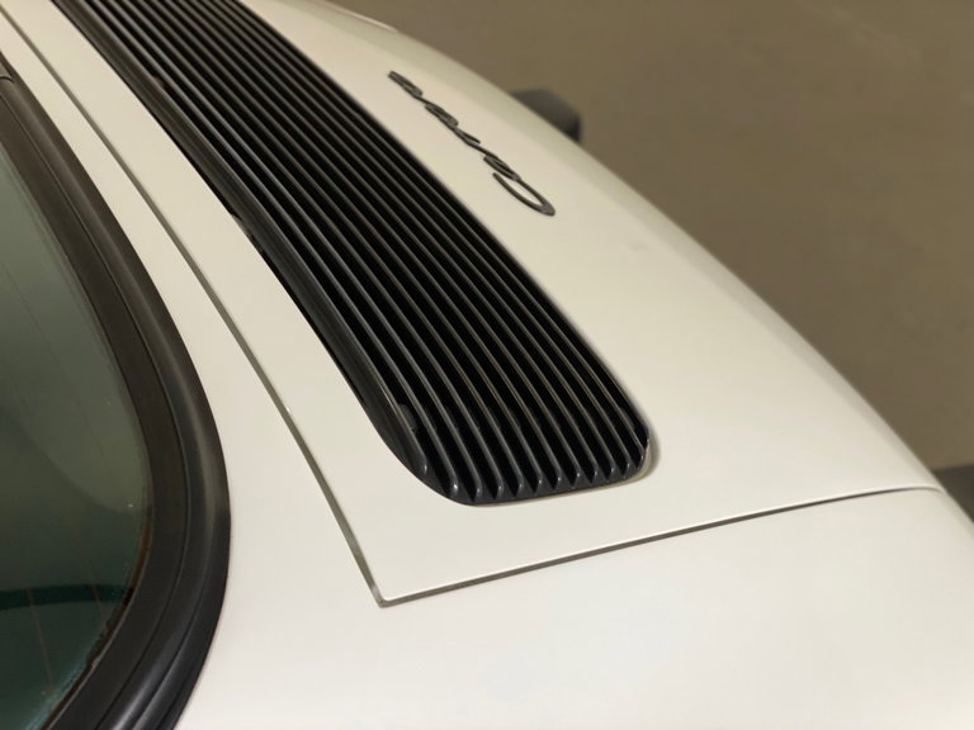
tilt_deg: -41.3
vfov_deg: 28.0
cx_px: 487
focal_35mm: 52
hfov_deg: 36.8
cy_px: 365
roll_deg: +0.4
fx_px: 1463
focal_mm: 6
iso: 160
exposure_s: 1/40
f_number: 2
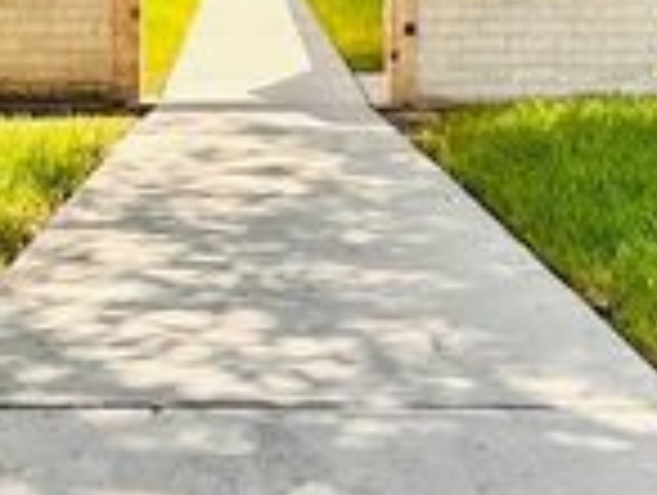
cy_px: -92
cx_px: 256
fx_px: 1559
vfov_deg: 17.3
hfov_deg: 23.8
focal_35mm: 82
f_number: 1.78
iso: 80
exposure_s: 1/1949
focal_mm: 6.86
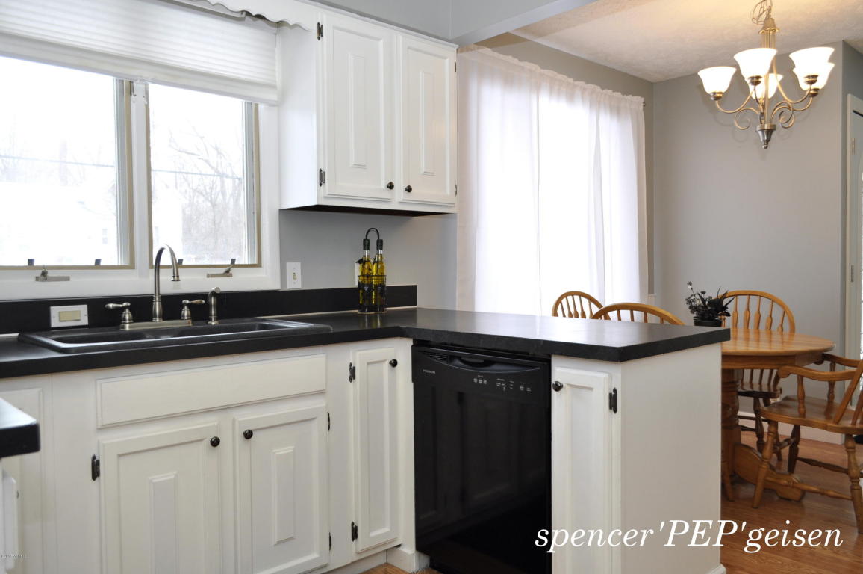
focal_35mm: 27
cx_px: 432
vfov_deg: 47.8
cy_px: 287
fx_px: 647
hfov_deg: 67.4
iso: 400
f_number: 5
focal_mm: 18
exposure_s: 1/100
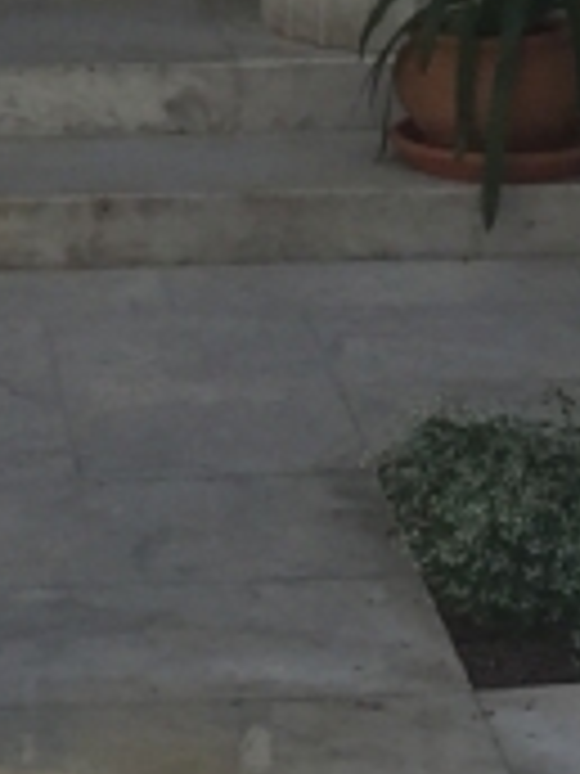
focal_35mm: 202
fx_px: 4513
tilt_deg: -0.9
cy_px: -963
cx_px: 9
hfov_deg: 7.3
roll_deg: -1.4
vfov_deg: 9.0
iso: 32
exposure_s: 1/599
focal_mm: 4.15
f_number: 2.2
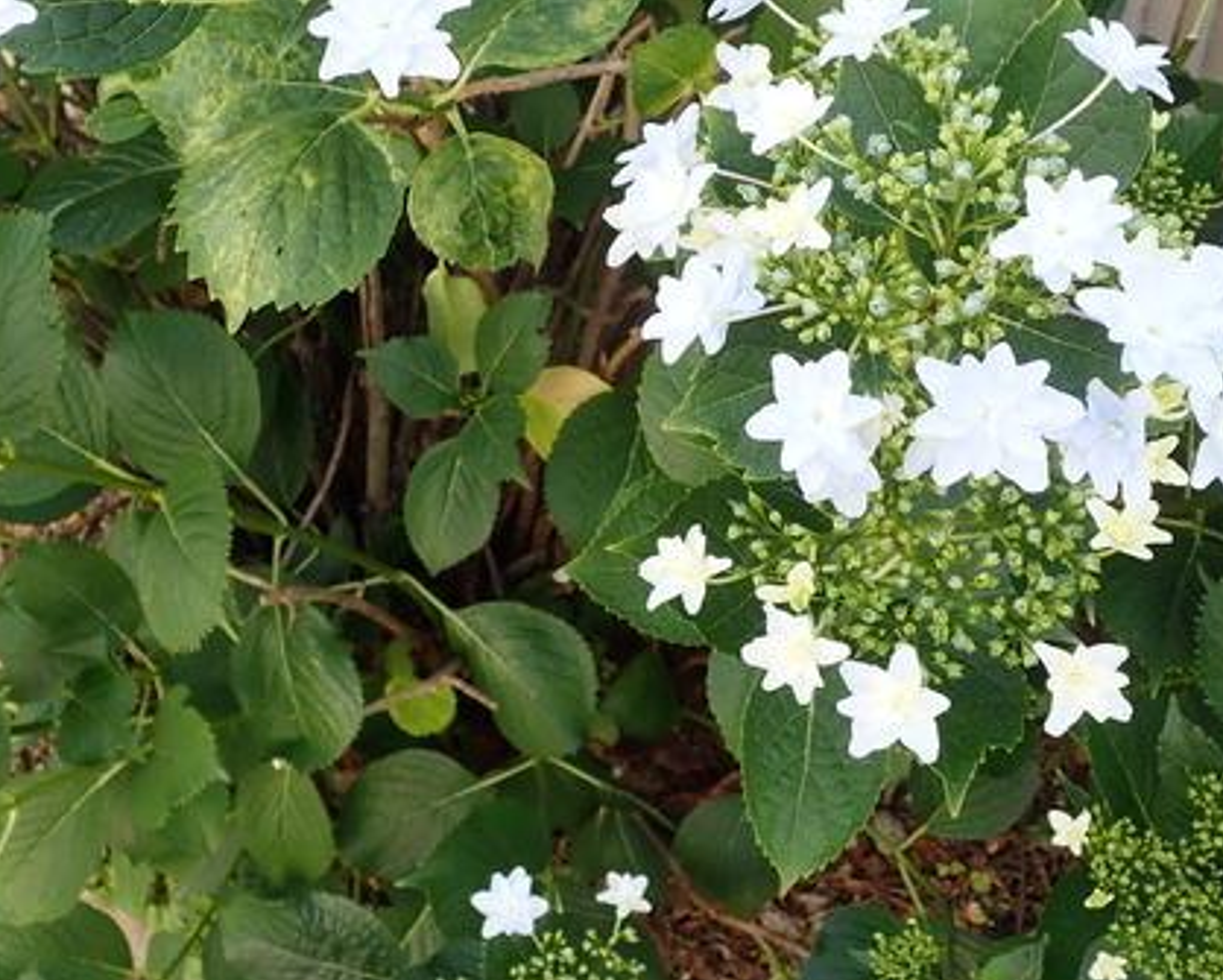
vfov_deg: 35.4
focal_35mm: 42
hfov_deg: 43.8
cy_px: 328
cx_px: 588
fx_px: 1521
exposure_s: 1/125
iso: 100
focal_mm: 5.5
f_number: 3.2
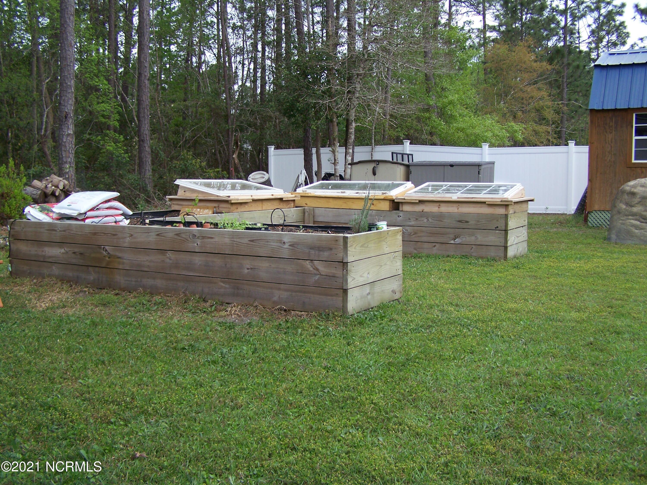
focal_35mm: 38
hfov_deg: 49.0
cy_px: 242
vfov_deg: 37.7
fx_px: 710
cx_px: 324
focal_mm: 6.3
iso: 64
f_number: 2.8
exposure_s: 1/320
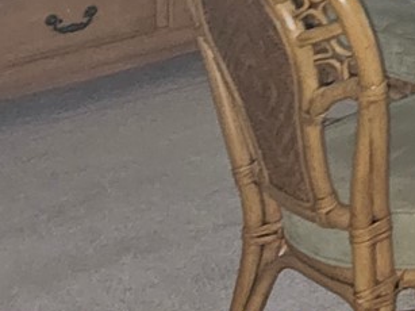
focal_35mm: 120
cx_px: 1038
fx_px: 1438
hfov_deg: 12.4
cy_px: -352
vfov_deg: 11.0
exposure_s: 1/9.99
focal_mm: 6.3
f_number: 1.7
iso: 200
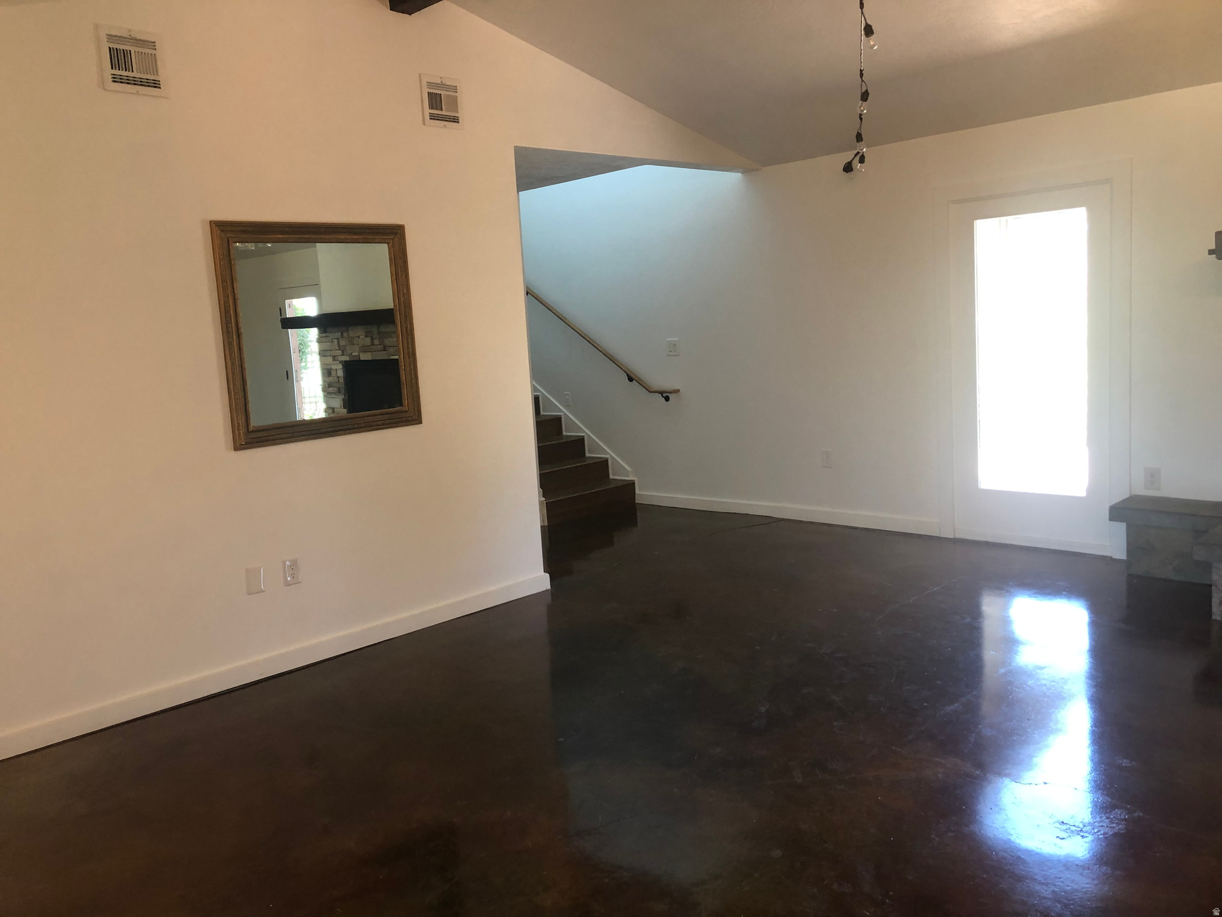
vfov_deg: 49.7
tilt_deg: -4.4
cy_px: 458
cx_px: 611
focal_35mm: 28
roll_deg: +2.9
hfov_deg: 63.4
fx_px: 988
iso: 40
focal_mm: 3.99
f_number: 1.8
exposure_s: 1/30
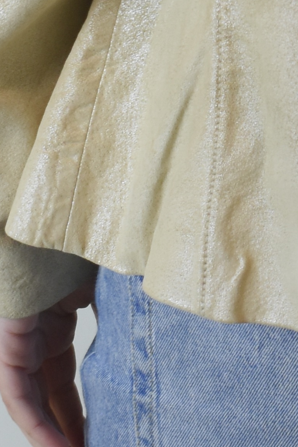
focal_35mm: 231
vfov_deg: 8.7
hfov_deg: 5.9
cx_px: 474
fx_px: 2869
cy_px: -249
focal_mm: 30
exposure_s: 1/100
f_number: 5
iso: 400
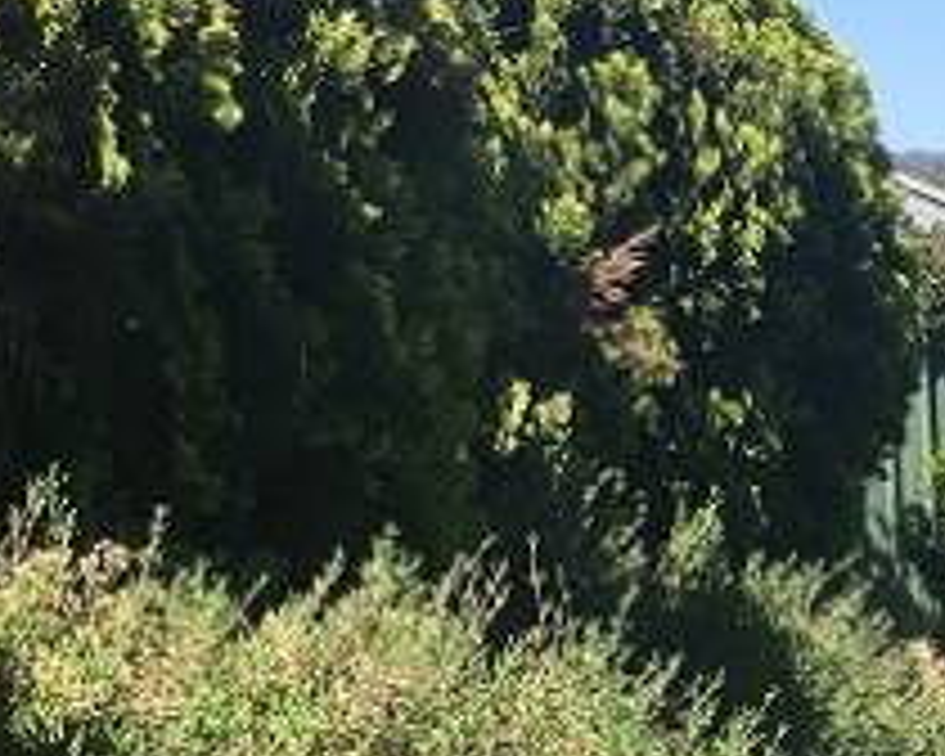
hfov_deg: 15.9
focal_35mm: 115
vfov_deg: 13.0
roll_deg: +2.3
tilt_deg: -12.7
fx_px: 3216
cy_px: 936
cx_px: 1192
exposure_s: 1/769
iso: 25
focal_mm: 3.3
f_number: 2.4
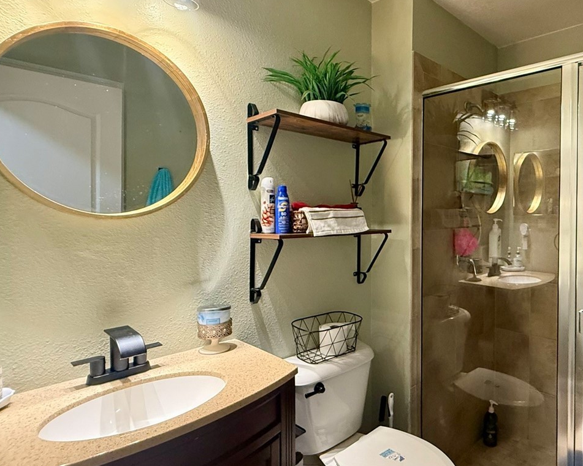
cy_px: 223
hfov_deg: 69.7
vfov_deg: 60.8
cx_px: 406
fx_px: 397
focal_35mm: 23
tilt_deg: -1.6
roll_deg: -0.3
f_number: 2.2
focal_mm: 2.22
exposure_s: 1/60
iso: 500
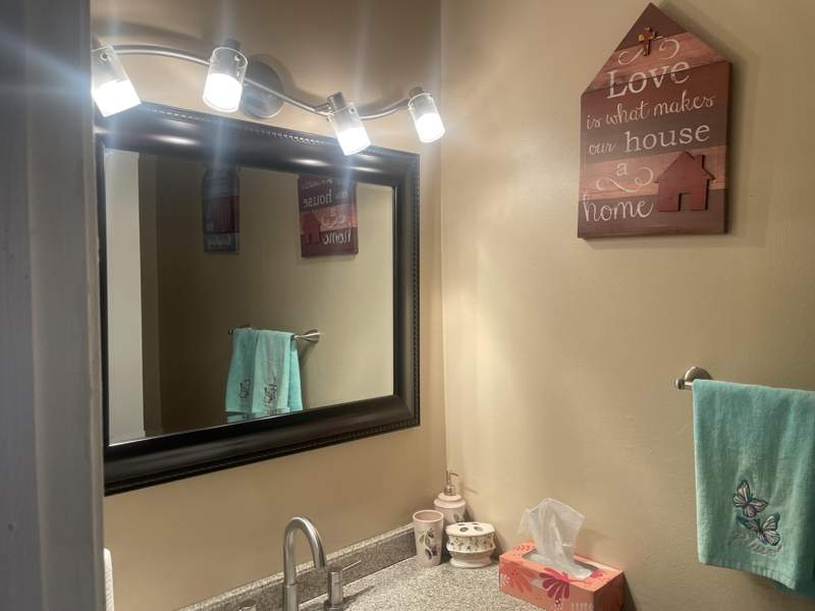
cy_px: 306
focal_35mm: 26
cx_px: 408
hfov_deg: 67.3
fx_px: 612
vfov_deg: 53.1
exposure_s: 1/120
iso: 80
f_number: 1.6
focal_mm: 4.2
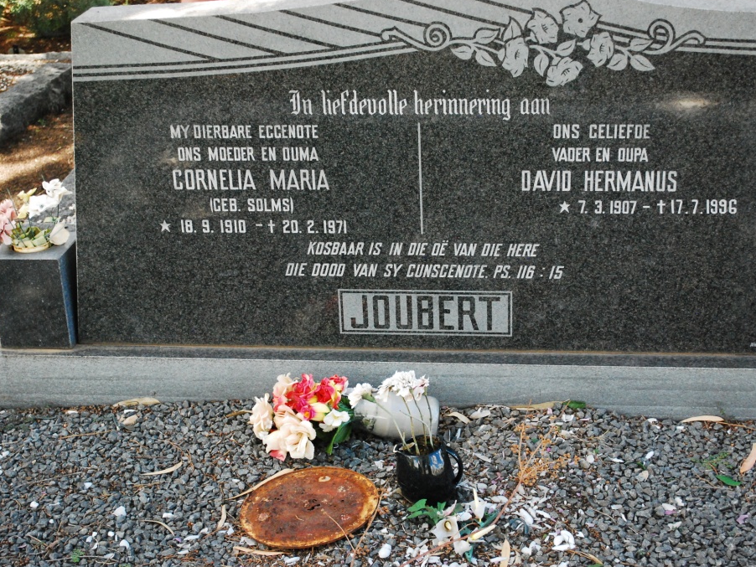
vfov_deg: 24.8
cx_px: 396
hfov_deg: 32.7
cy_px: 284
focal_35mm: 59
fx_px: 1289
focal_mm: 36
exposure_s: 1/640
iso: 1600
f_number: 5.3
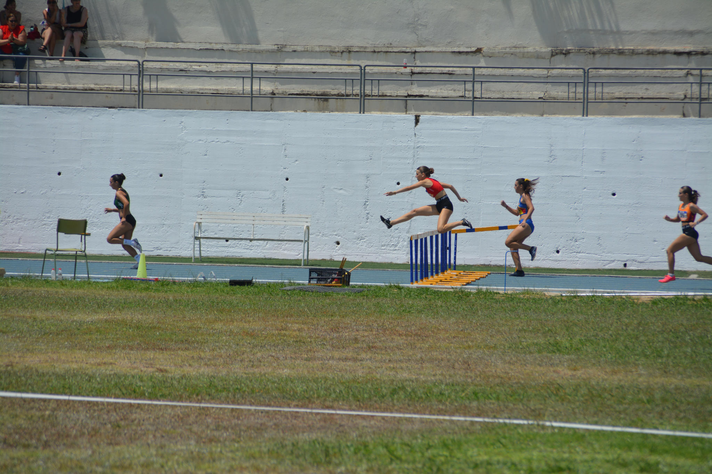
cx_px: 356
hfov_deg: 6.9
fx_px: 5932
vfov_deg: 4.6
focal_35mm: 300
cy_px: 237
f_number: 6.3
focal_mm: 200
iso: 280
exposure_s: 1/2000
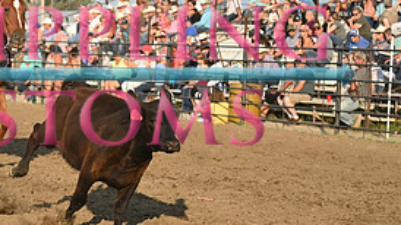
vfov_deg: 7.8
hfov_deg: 13.8
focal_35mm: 155
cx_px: 64
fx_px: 1648
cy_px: 72
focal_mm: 70
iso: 640
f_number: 2.8
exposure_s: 1/6400
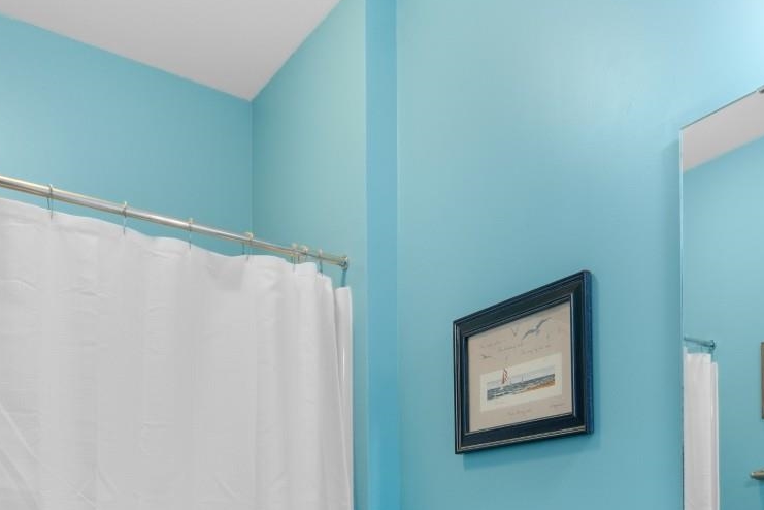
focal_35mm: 35
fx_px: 743
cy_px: 534
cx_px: 556
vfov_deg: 33.8
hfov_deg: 52.5
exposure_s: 1/10
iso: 100
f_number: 4.8
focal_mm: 11
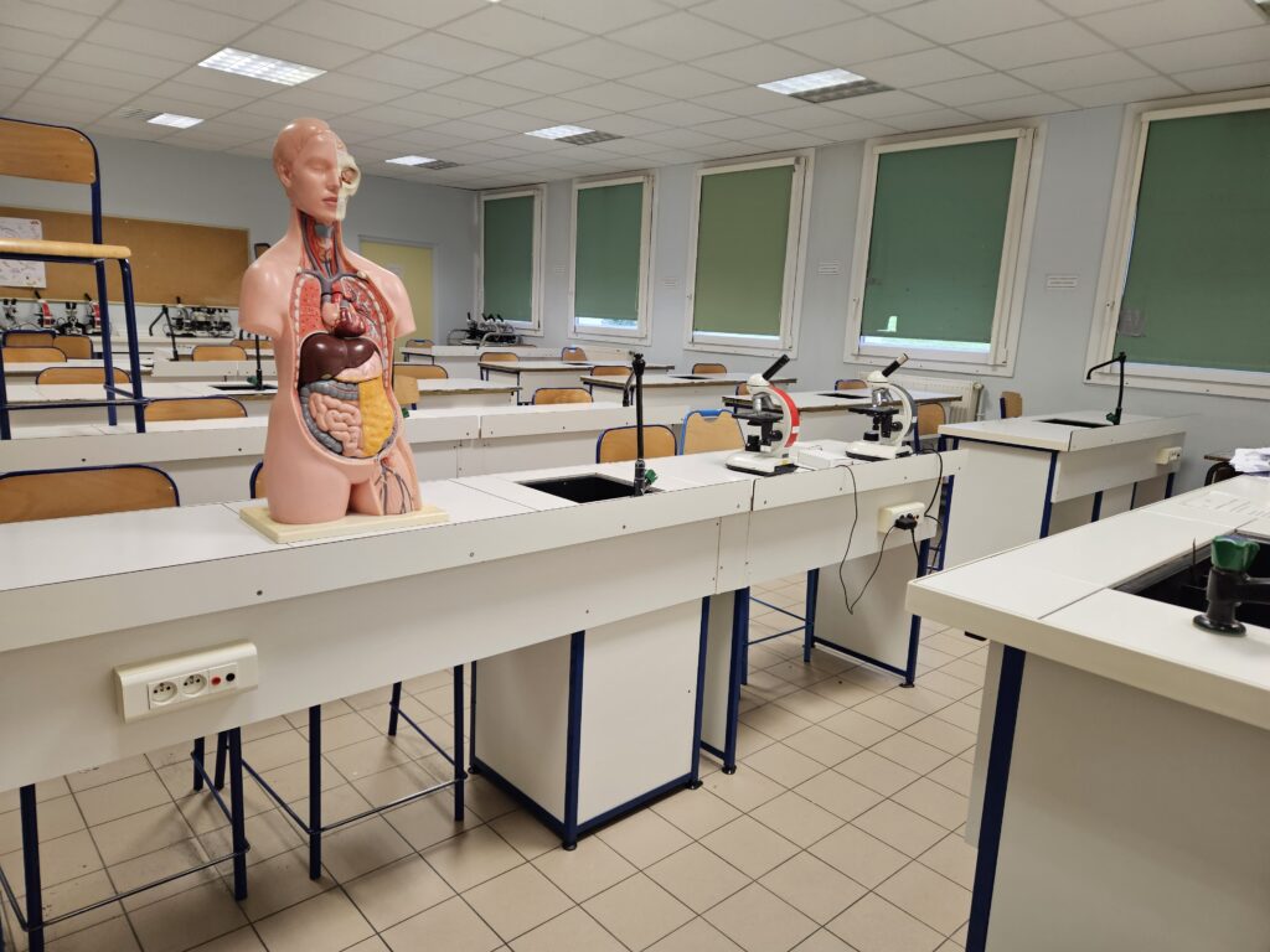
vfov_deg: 58.9
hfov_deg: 73.9
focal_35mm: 23
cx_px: 635
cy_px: 476
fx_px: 844
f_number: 1.8
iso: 160
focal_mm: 5.4
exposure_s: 1/100
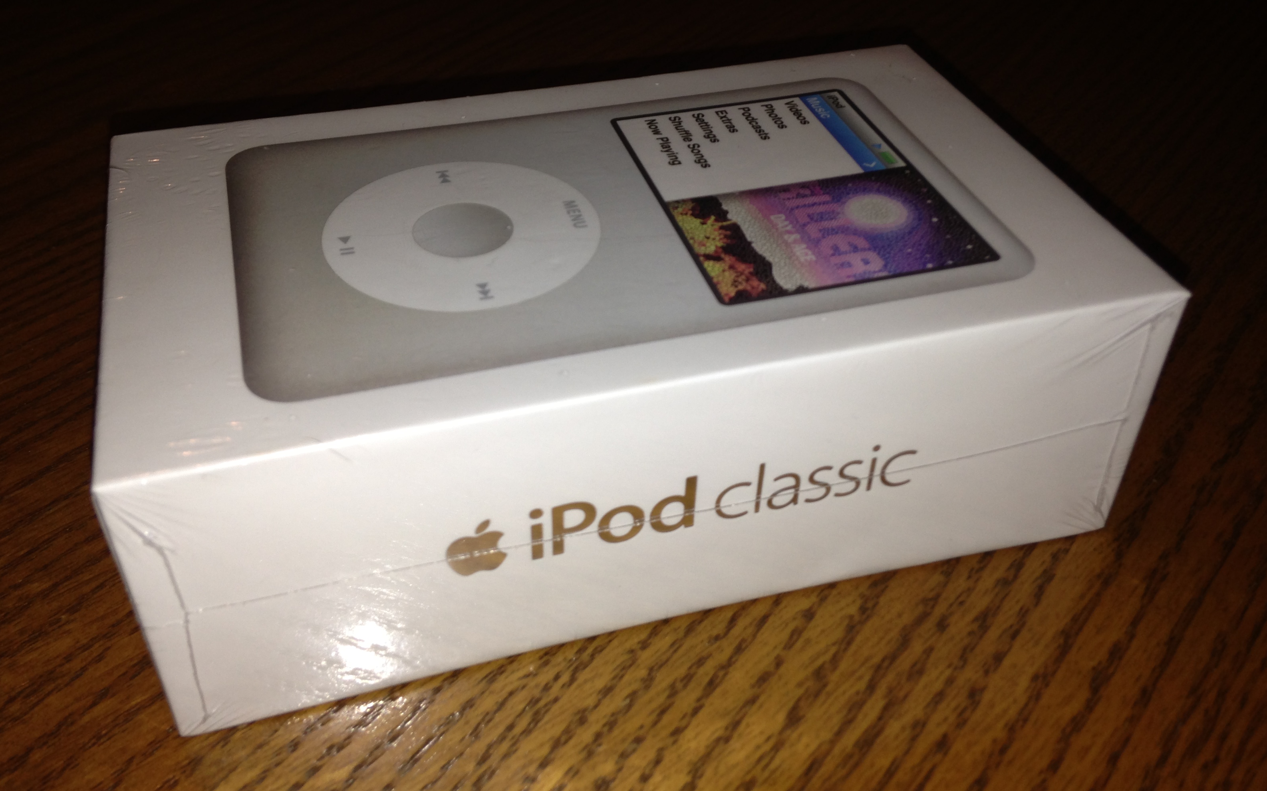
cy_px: 346
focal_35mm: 36
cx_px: 618
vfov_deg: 35.3
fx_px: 1243
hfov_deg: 54.0
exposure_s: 1/104
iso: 50
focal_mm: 4.13
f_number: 2.4
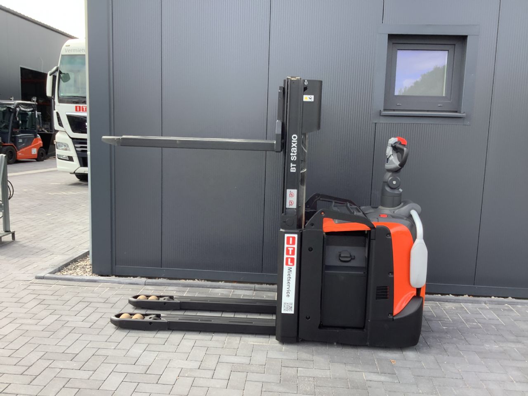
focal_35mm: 31
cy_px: 198
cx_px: 264
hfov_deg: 58.4
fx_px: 473
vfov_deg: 45.4
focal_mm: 3.3
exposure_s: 1/179
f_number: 2.4
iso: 25
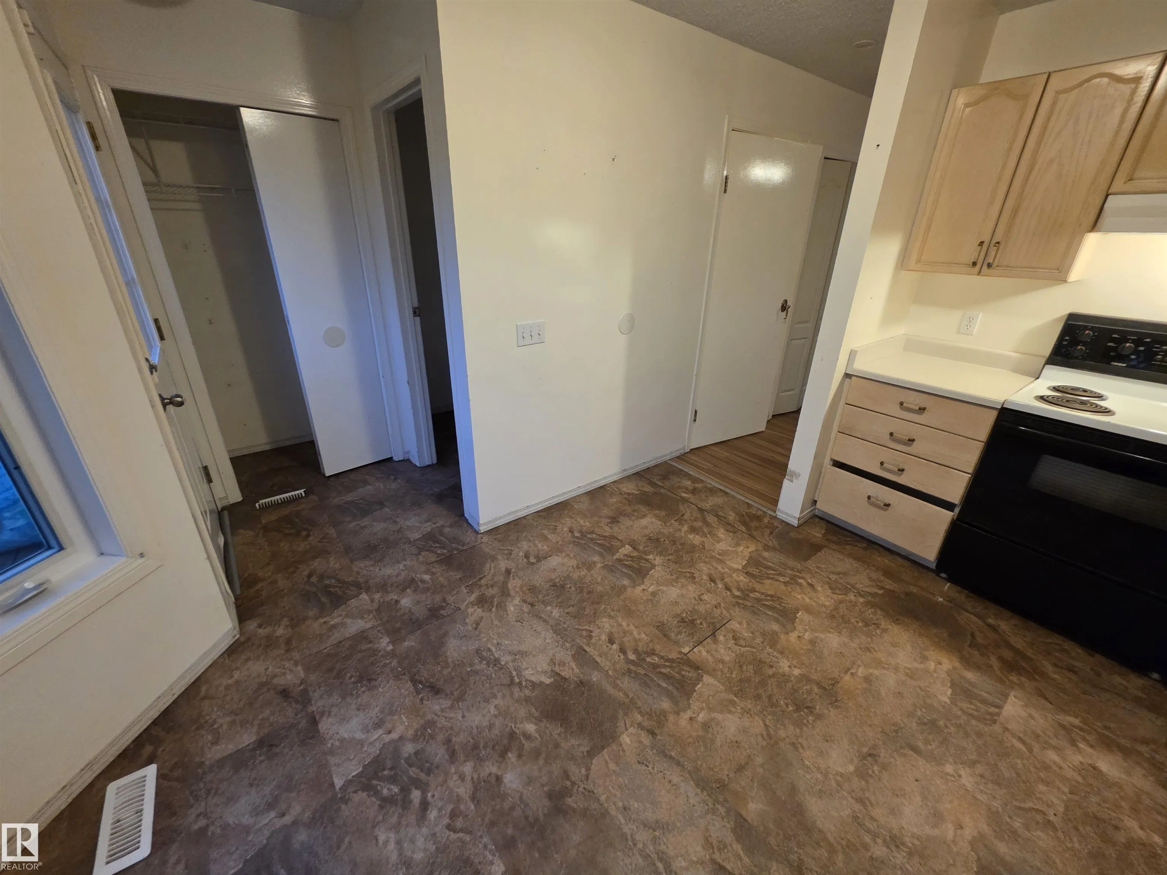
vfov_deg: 89.9
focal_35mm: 13
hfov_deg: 106.2
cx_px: 584
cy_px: 438
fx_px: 438
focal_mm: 2.2
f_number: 1.9
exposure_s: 1/60
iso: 400
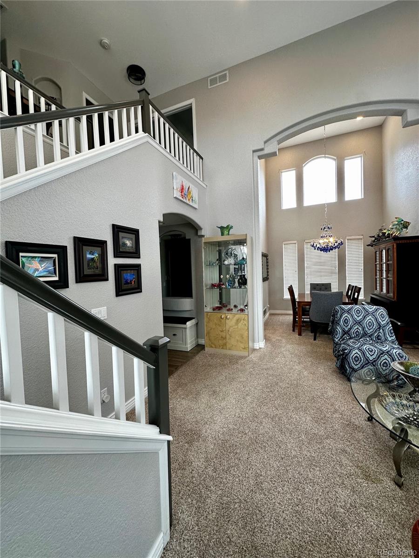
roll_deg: +2.1
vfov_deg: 102.1
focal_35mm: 14
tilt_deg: -1.2
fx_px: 226
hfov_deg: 85.7
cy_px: 279
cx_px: 210
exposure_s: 1/120
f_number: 2.2
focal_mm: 2.22
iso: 160
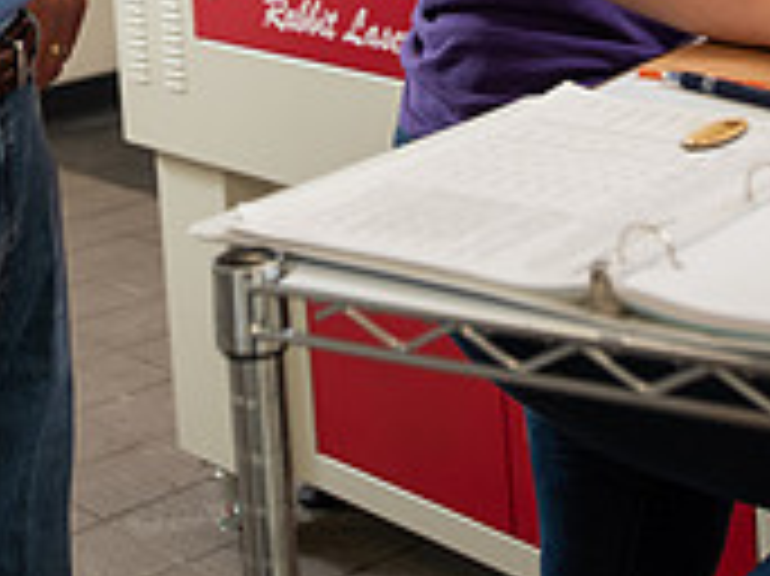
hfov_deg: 20.0
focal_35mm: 98
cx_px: 432
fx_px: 2178
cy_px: -286
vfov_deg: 14.1
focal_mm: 30
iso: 400
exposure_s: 1/200
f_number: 4
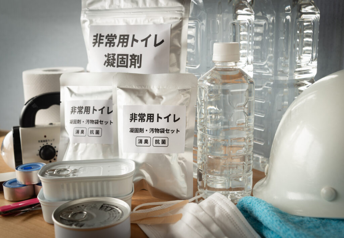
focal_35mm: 47
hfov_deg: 41.2
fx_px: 458
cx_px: 166
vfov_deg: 29.1
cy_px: 116
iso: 100
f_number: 5.6
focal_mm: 45
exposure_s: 1/50
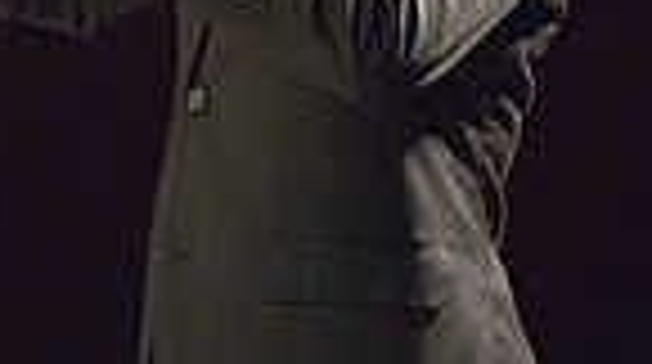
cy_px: -306
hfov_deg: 2.7
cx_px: -90
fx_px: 13756
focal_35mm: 797
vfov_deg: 1.5
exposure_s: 1/160
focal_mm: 190
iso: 2500
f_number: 2.8
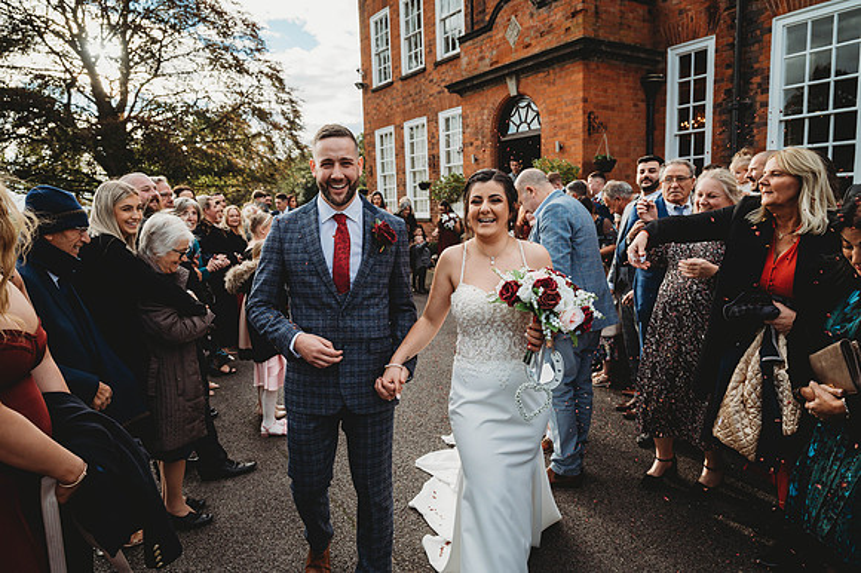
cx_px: 430
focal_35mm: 24
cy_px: 286
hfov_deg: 73.8
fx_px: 574
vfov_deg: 53.1
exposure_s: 1/800
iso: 220
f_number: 4.5
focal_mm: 24
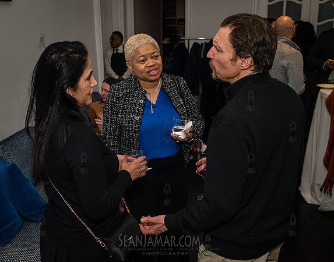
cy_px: 135
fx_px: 395
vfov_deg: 36.7
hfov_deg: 45.8
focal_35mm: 40
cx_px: 151
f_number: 4.5
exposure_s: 1/320
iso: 6400
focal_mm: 35
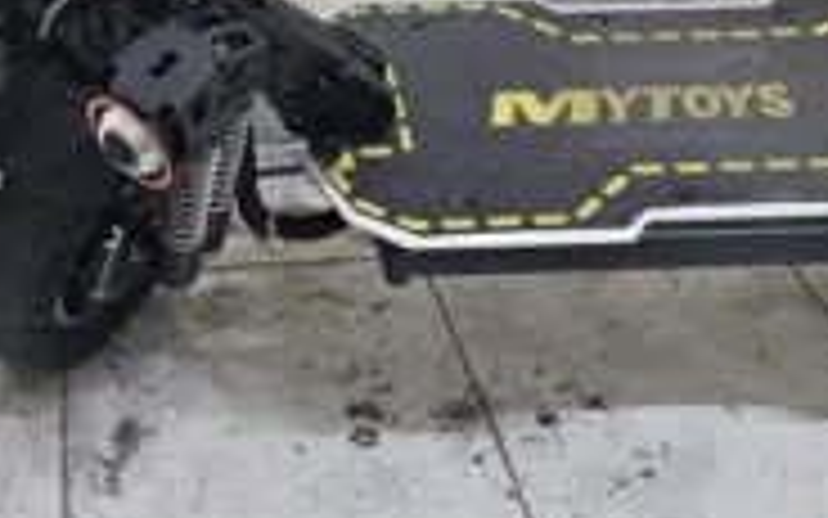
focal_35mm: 53
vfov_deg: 22.5
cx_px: 166
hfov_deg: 36.9
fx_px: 1196
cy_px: -99
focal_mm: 6.3
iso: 640
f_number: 1.7
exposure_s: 1/33.3
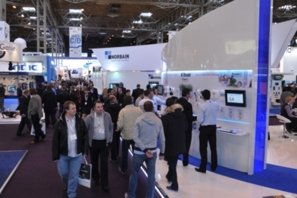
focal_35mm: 36
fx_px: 297
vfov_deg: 36.9
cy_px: 99
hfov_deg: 53.1
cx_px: 148
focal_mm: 24
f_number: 5.6
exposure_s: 1/30
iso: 500
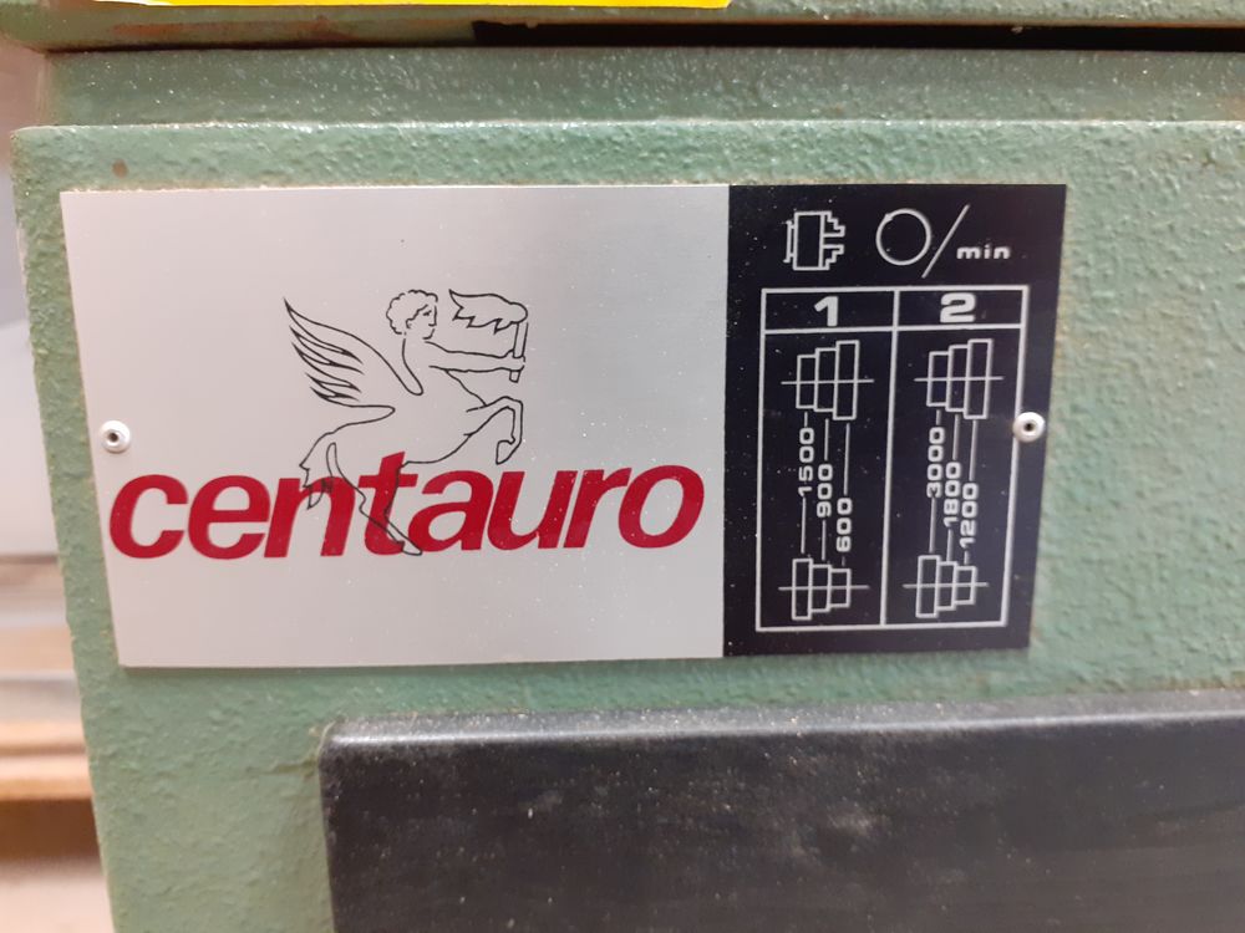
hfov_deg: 65.3
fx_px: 971
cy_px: 466
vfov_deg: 51.4
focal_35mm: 27
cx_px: 622
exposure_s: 1/25
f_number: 1.9
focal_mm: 3.6
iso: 250
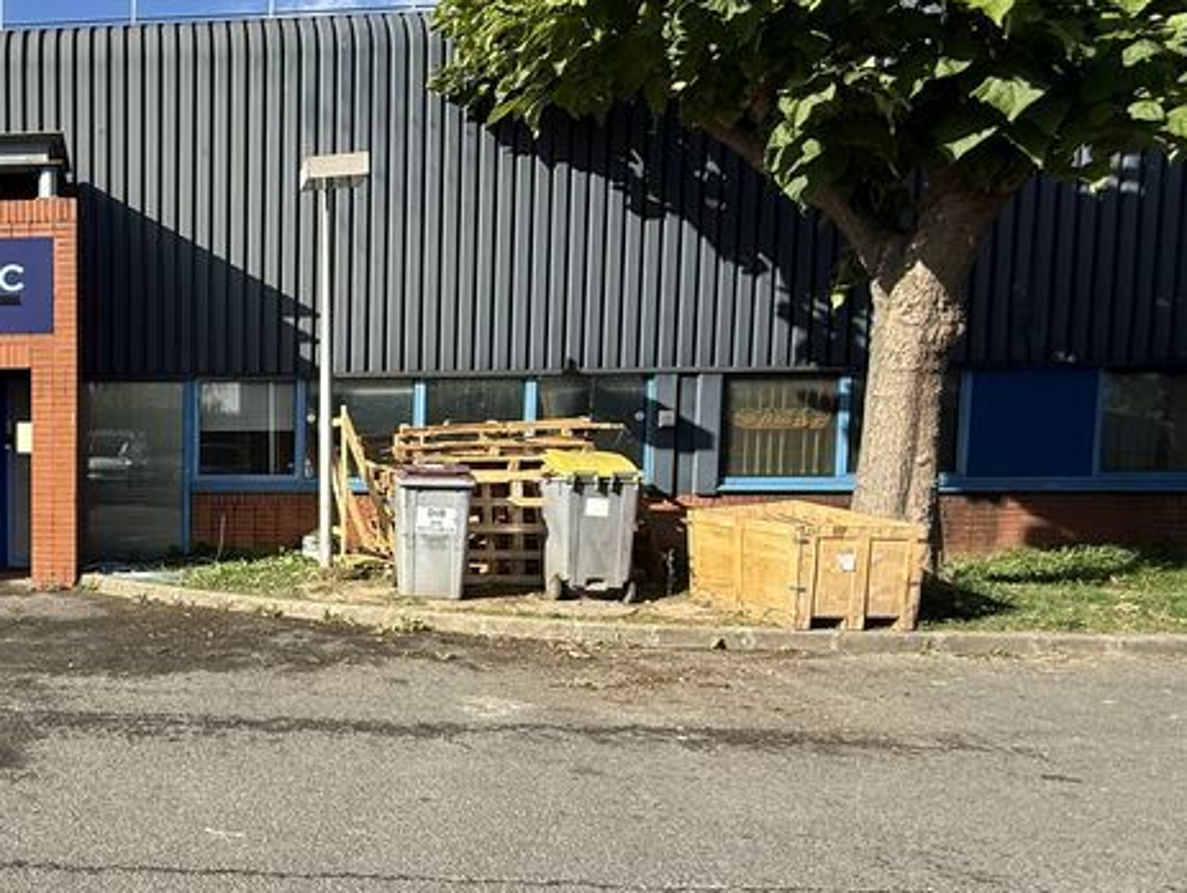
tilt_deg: -3.5
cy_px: 511
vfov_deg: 48.1
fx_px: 995
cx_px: 26
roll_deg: +3.1
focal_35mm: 29
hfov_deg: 50.9
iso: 50
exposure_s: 1/1001
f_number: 2.2
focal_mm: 2.22
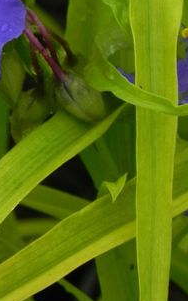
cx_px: -103
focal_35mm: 1063
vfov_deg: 2.0
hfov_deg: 1.2
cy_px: -6
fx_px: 8718
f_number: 5
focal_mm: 67.2
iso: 160
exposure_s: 1/50
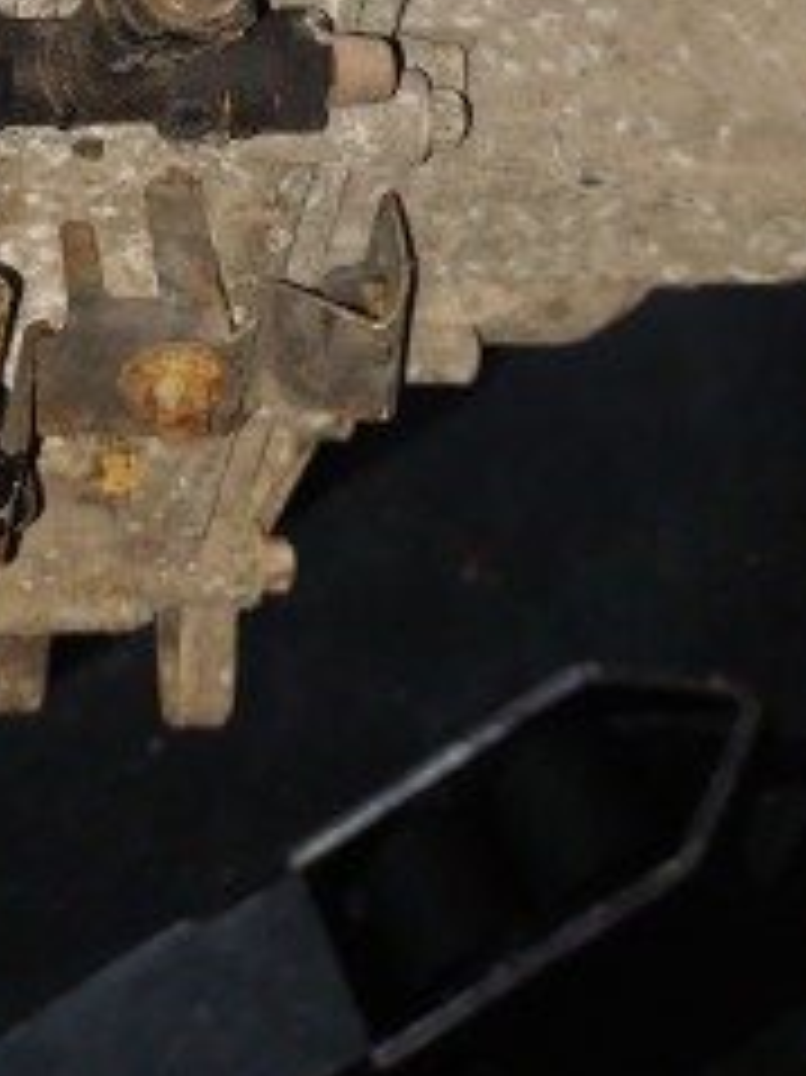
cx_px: 81
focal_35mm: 67
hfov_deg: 21.4
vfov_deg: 26.2
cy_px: -171
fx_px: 2082
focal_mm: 5.23
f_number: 1.8
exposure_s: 1/100
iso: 200
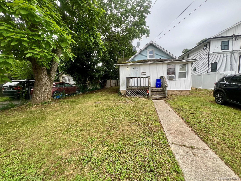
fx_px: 91
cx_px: 120
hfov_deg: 106.2
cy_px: 90
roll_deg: +2.1
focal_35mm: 13
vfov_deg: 89.9
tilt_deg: -5.7
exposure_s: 1/99
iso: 32
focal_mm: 1.57
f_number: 1.8
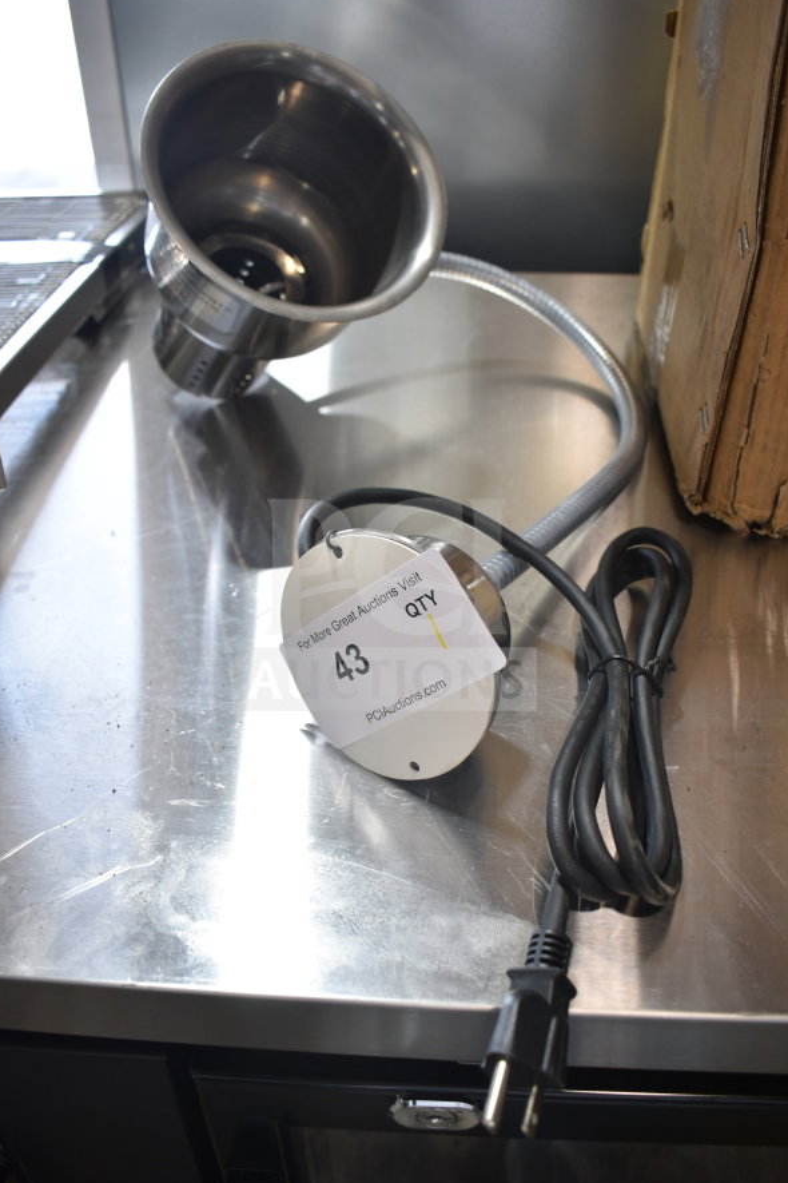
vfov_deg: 60.3
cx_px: 386
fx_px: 1018
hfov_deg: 42.3
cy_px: 605
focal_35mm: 31
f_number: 4
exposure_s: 1/60
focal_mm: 20
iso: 200
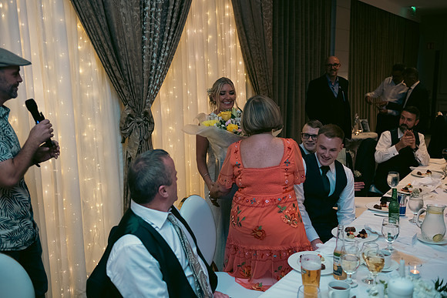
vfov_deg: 36.9
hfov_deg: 53.1
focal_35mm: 36
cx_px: 224
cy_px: 149
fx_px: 447
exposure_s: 1/160
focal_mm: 36
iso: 800
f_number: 3.5
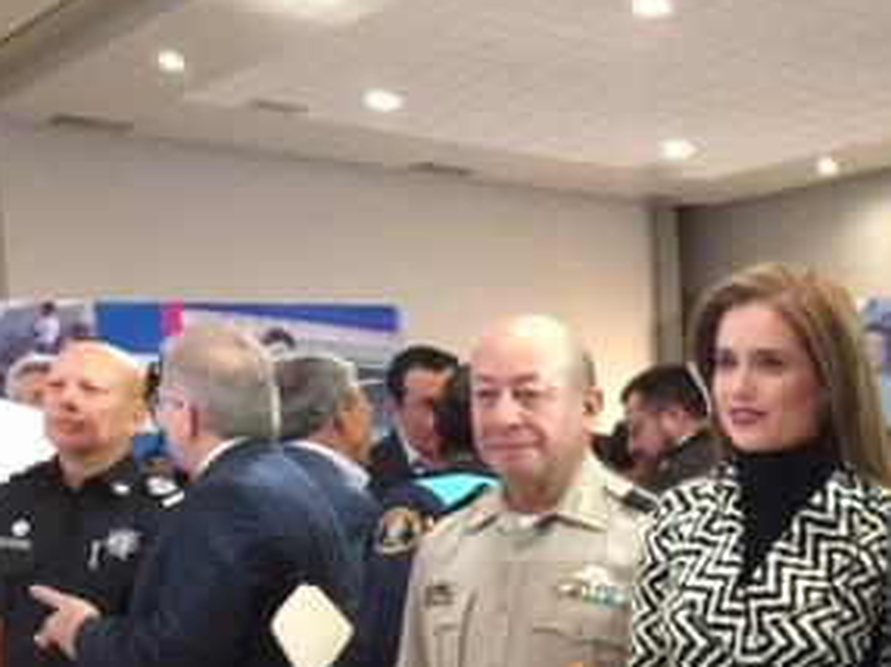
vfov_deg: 21.4
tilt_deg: -8.5
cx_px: 981
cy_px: 736
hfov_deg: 27.3
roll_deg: +0.3
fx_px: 1672
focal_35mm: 65
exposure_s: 1/10
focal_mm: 4.15
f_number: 2.2
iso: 125
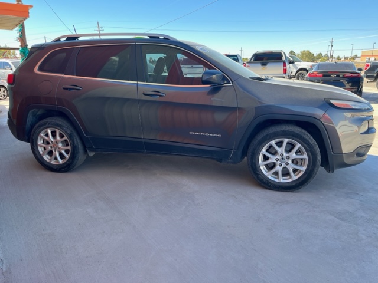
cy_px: 142
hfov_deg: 67.3
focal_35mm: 26
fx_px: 284
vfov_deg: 53.1
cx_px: 189
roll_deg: +1.3
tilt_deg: -14.7
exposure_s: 1/469
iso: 50
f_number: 1.6
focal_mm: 5.1
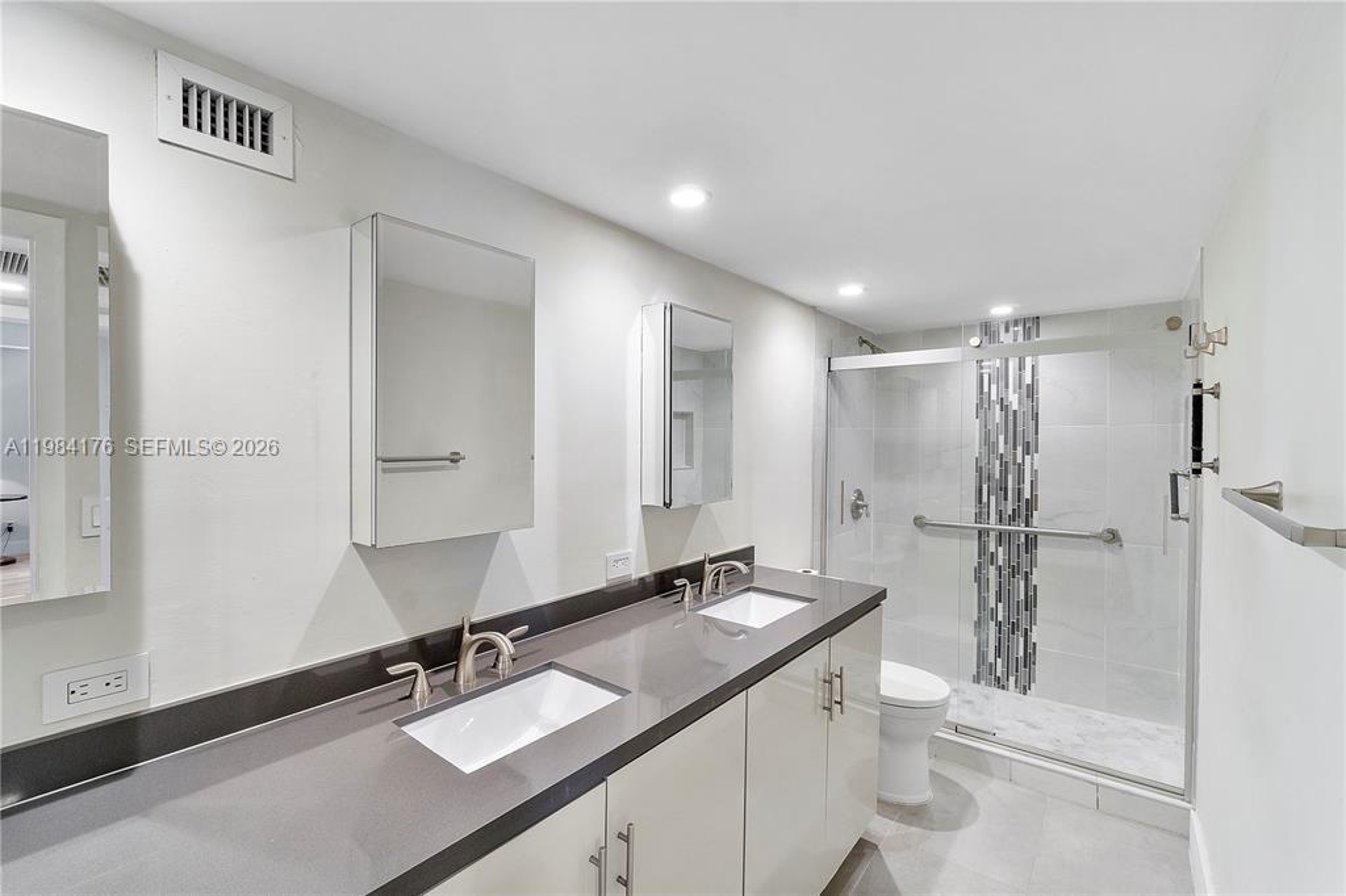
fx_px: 561
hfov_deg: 100.4
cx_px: 673
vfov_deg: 77.3
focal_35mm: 15
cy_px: 448
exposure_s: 1/15
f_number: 11
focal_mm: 10
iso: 250
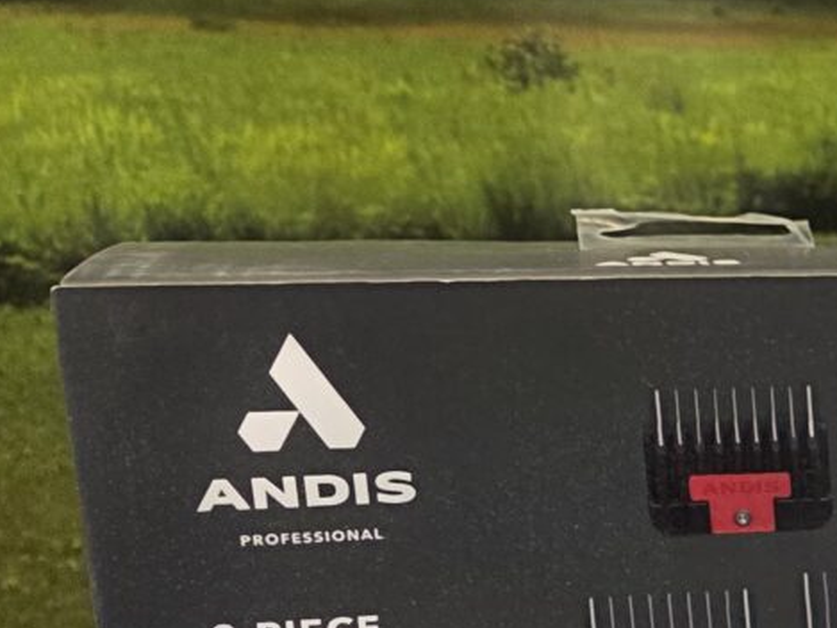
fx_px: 2370
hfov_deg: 15.8
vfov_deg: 14.7
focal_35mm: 98
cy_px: 690
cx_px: 1678
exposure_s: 1/120
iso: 250
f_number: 1.7
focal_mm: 6.3
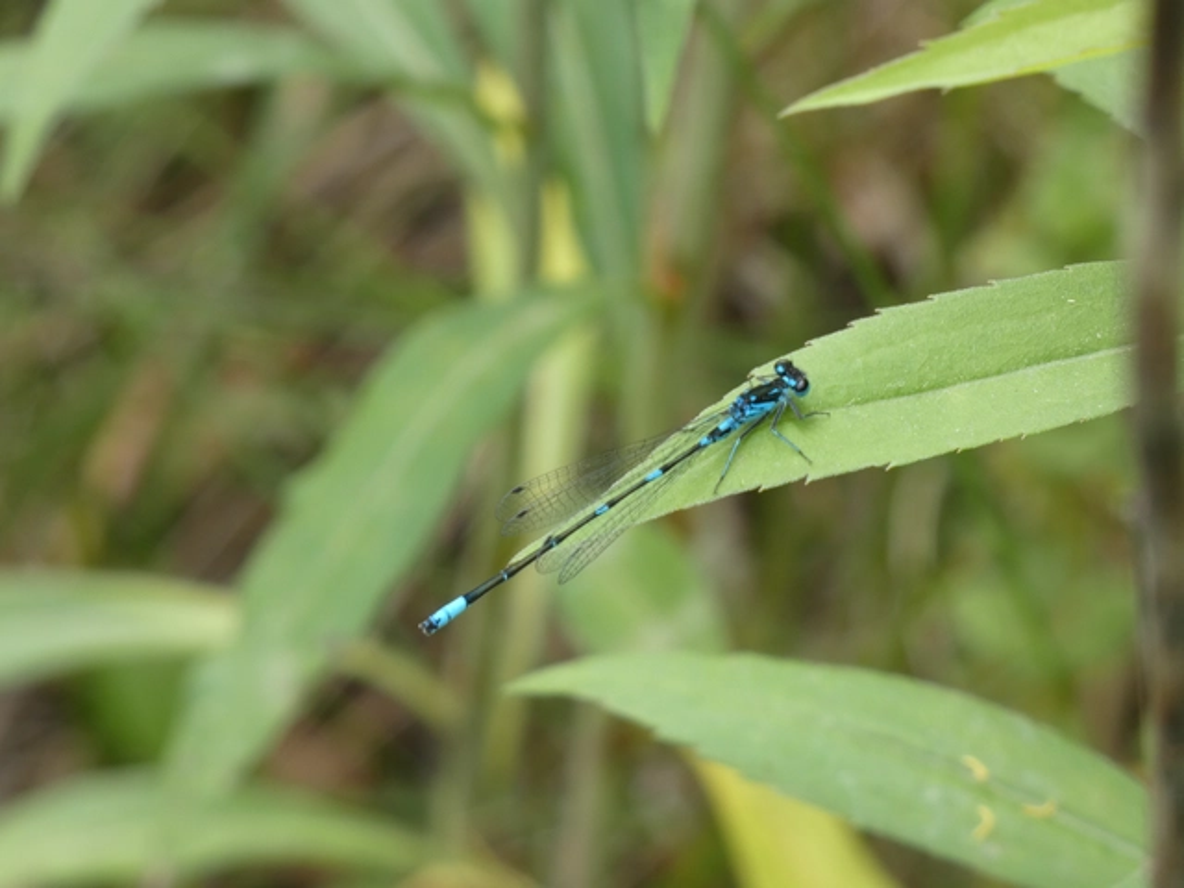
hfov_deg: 4.0
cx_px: 592
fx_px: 17102
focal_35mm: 500
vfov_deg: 3.0
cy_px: 444
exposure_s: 1/100
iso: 125
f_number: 5.6
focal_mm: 89.5
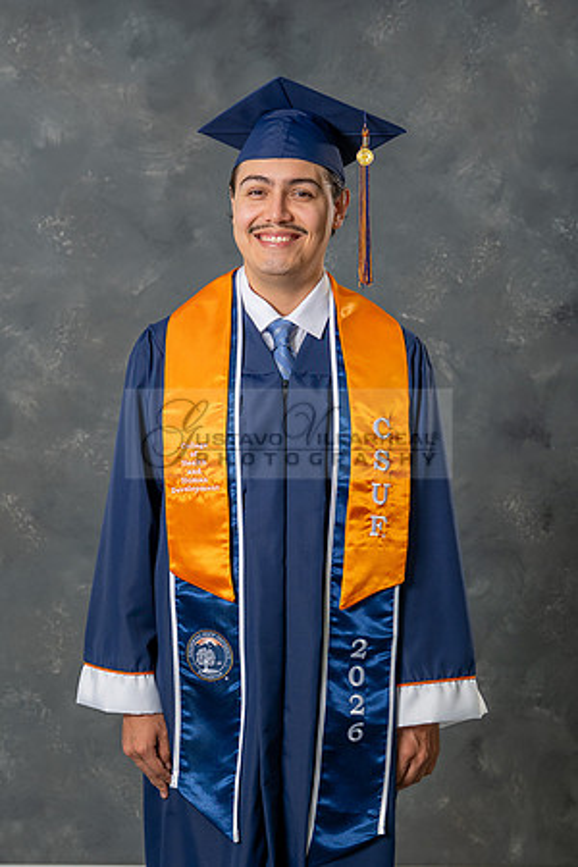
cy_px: 421
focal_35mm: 78
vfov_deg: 25.9
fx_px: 1884
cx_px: 232
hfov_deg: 17.4
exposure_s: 1/200
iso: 200
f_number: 3.5
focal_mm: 48
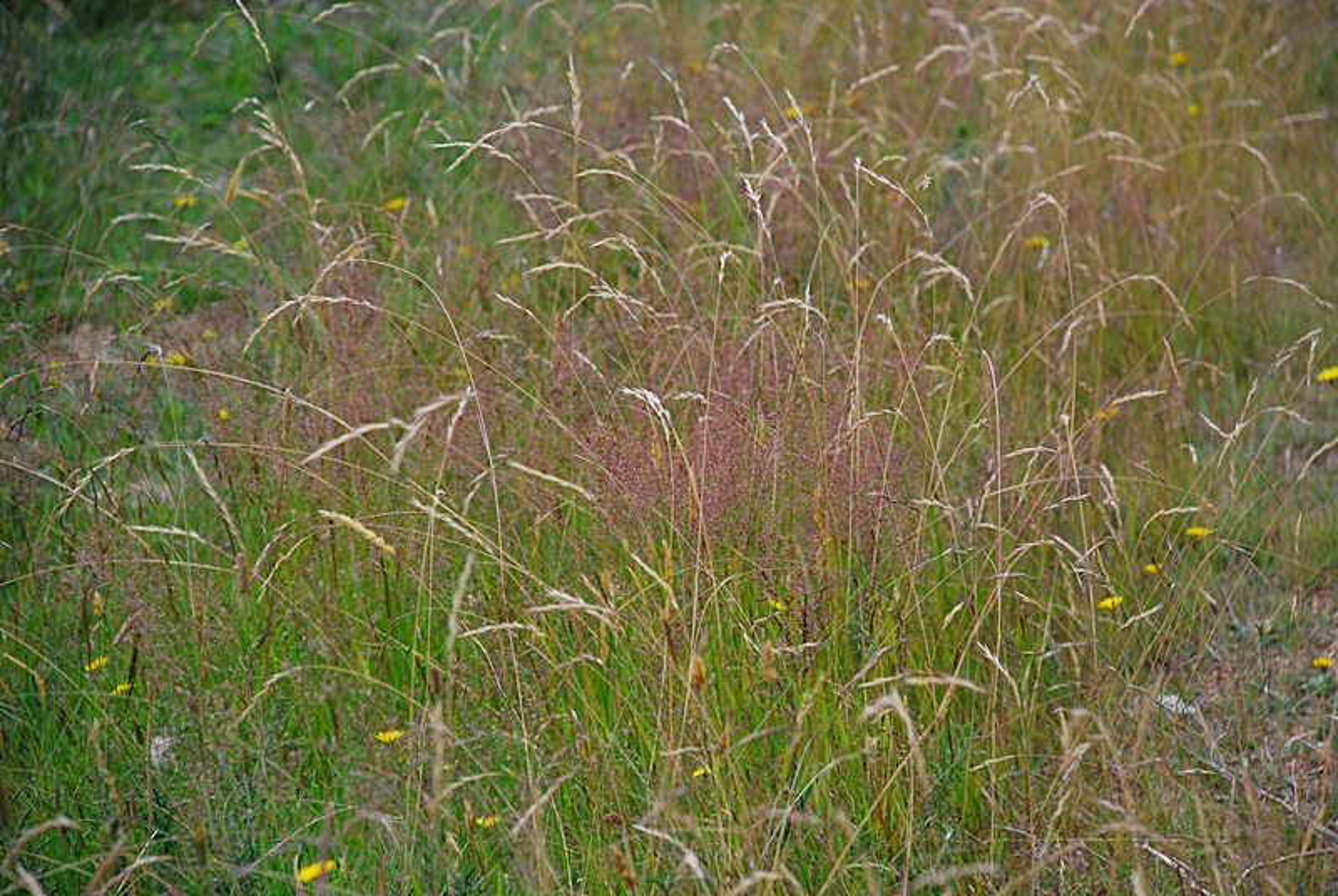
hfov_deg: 12.2
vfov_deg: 8.2
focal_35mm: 168
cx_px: 669
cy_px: 448
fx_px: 6253
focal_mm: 112
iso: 400
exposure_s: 1/640
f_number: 6.3
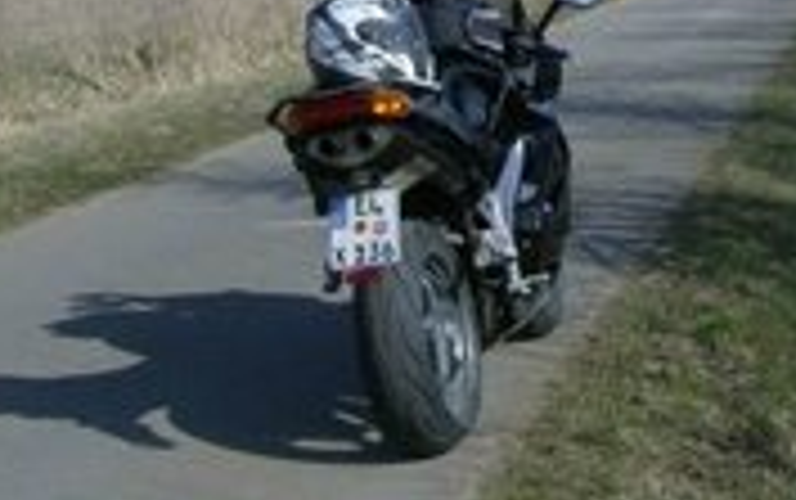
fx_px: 1867
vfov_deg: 14.7
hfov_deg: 23.7
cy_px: -108
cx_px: 652
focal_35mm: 86
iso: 100
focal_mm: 6
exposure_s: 1/740
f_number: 4.7
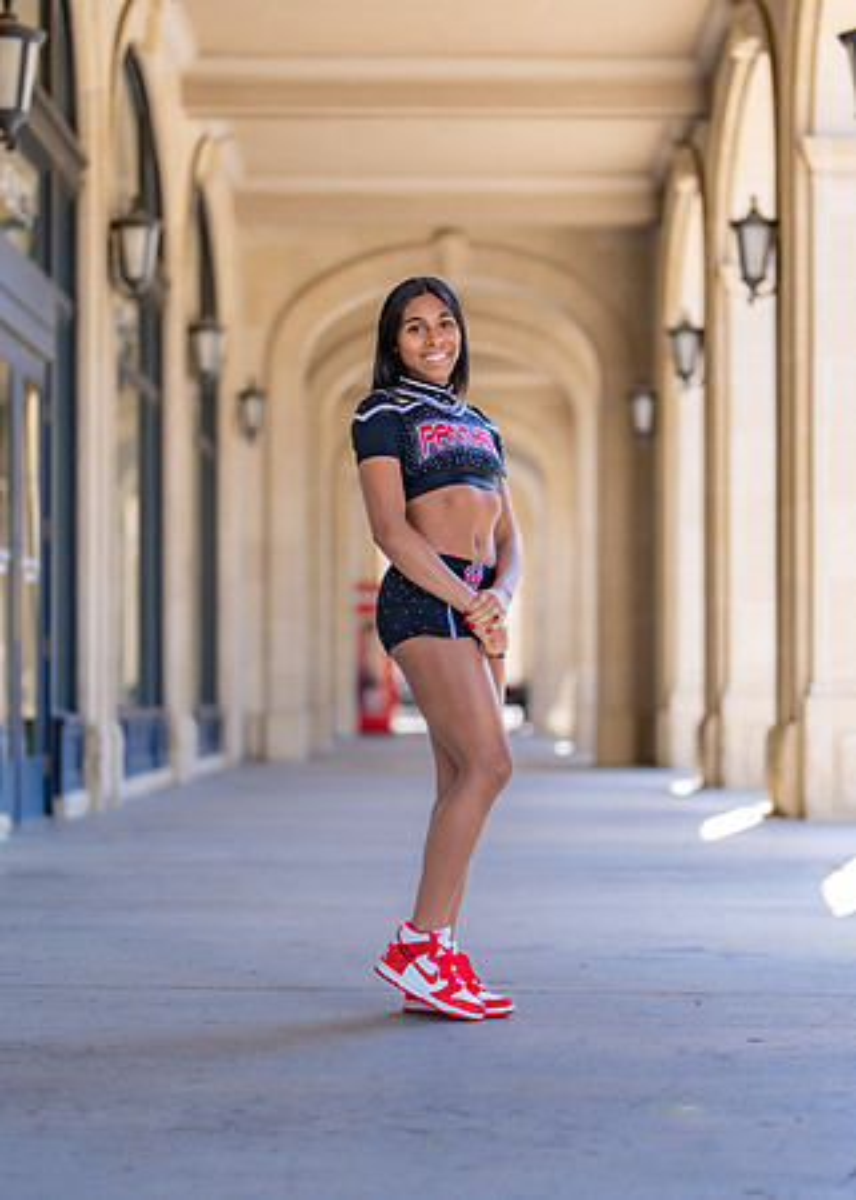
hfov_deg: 17.6
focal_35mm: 81
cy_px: 664
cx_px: 459
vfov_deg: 24.5
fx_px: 2766
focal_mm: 50
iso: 100
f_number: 1.2
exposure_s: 1/1000
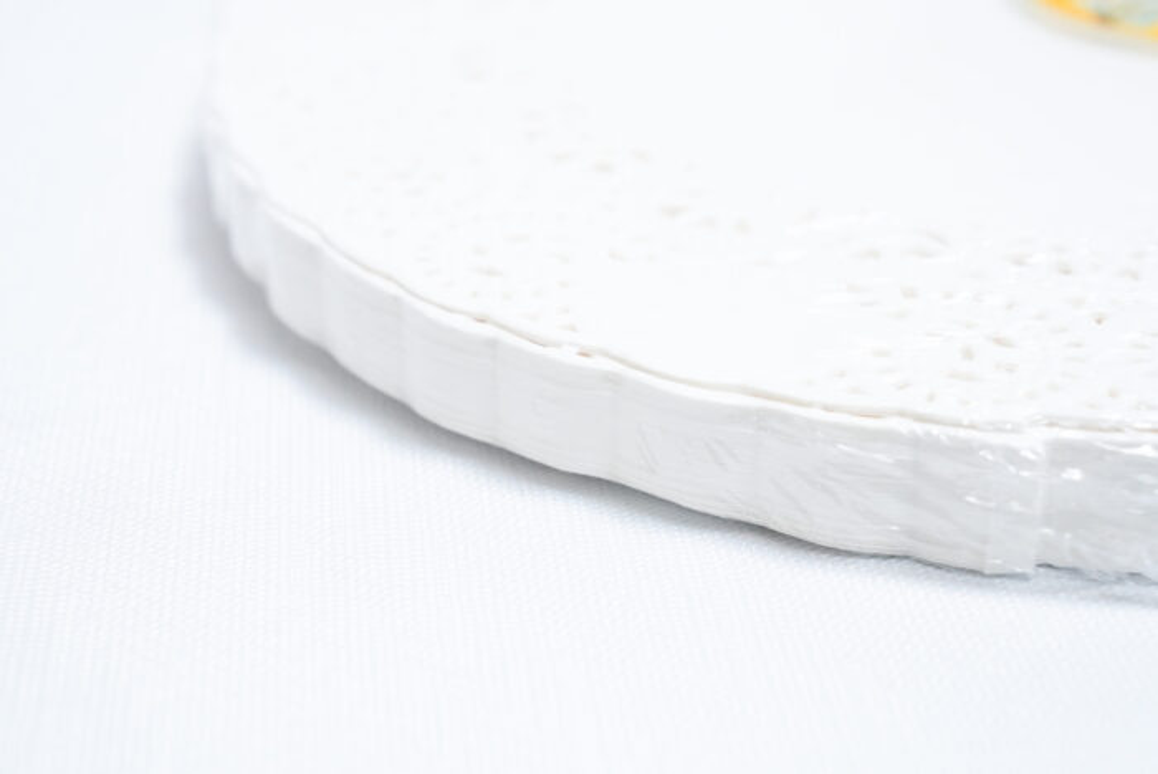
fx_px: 2253
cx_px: 579
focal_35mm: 70
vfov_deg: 19.5
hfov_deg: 28.8
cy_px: 387
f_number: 9
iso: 3200
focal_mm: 70
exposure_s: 1/200
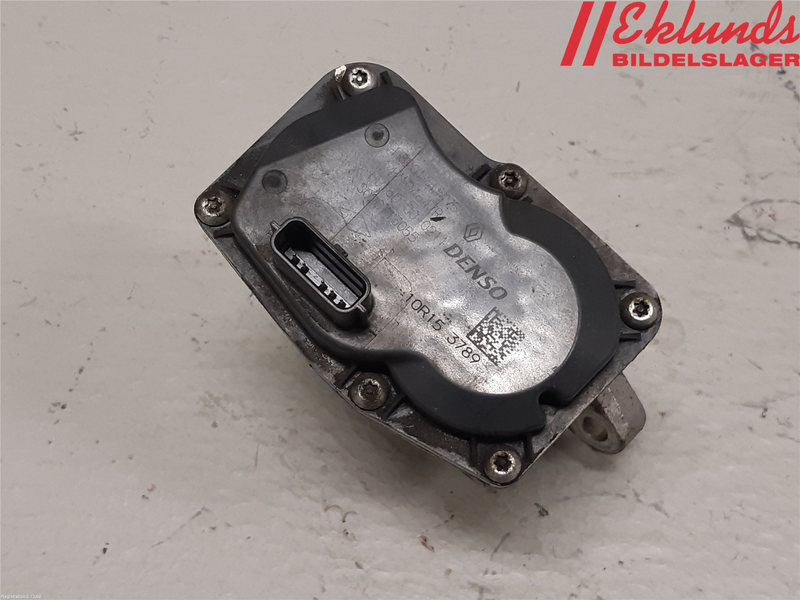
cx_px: 400
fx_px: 601
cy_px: 300
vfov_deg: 53.1
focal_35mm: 26
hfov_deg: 67.3
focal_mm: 3.93
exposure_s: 1/50
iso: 125
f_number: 1.7
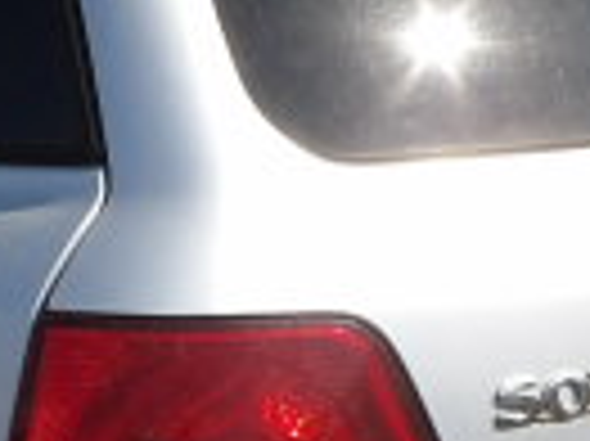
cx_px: 153
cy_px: 500
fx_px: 1992
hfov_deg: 16.8
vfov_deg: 12.4
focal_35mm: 117
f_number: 5.6
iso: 100
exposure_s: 1/416
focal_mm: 4.3
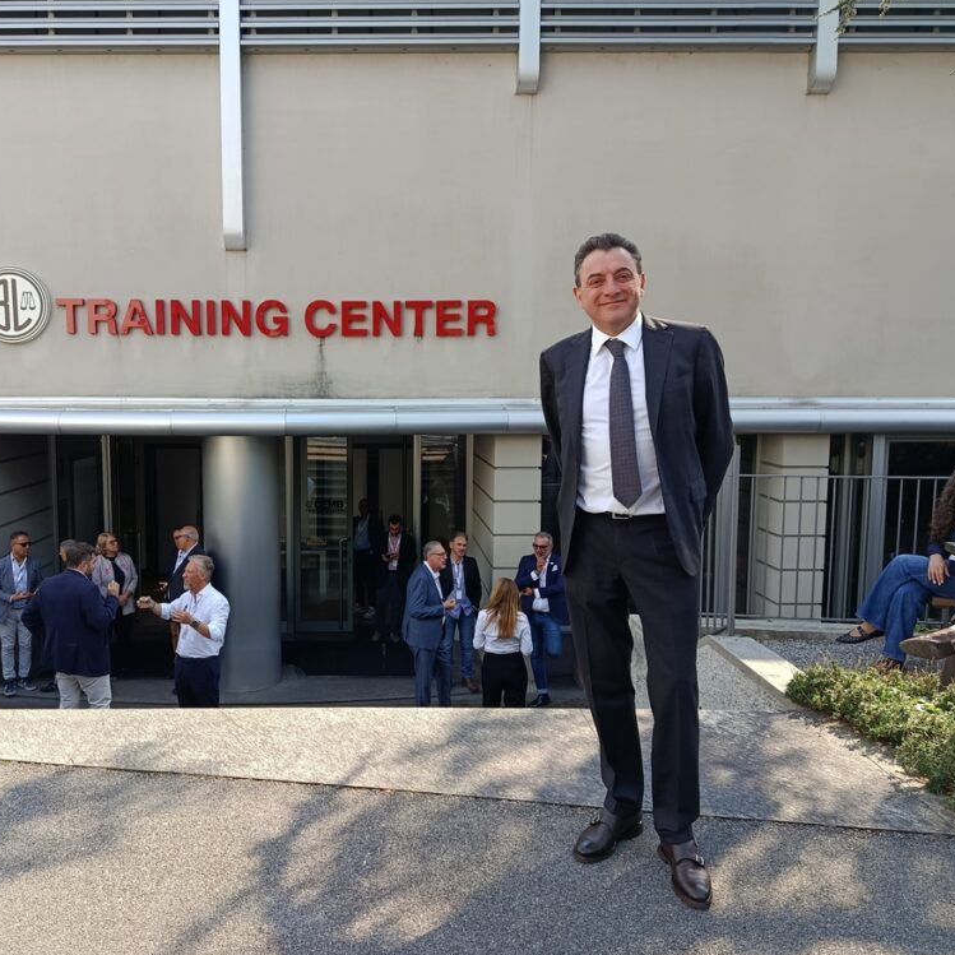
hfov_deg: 55.1
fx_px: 905
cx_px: 368
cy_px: 474
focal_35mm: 29
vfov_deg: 55.6
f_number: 1.7
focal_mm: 5.24
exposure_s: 1/150
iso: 50
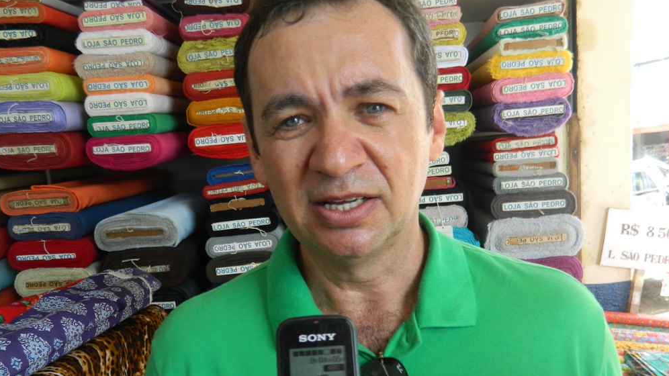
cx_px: 340
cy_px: 244
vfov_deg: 41.1
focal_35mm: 28
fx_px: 497
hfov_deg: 67.9
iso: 80
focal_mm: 4.5
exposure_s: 1/50
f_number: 3.1
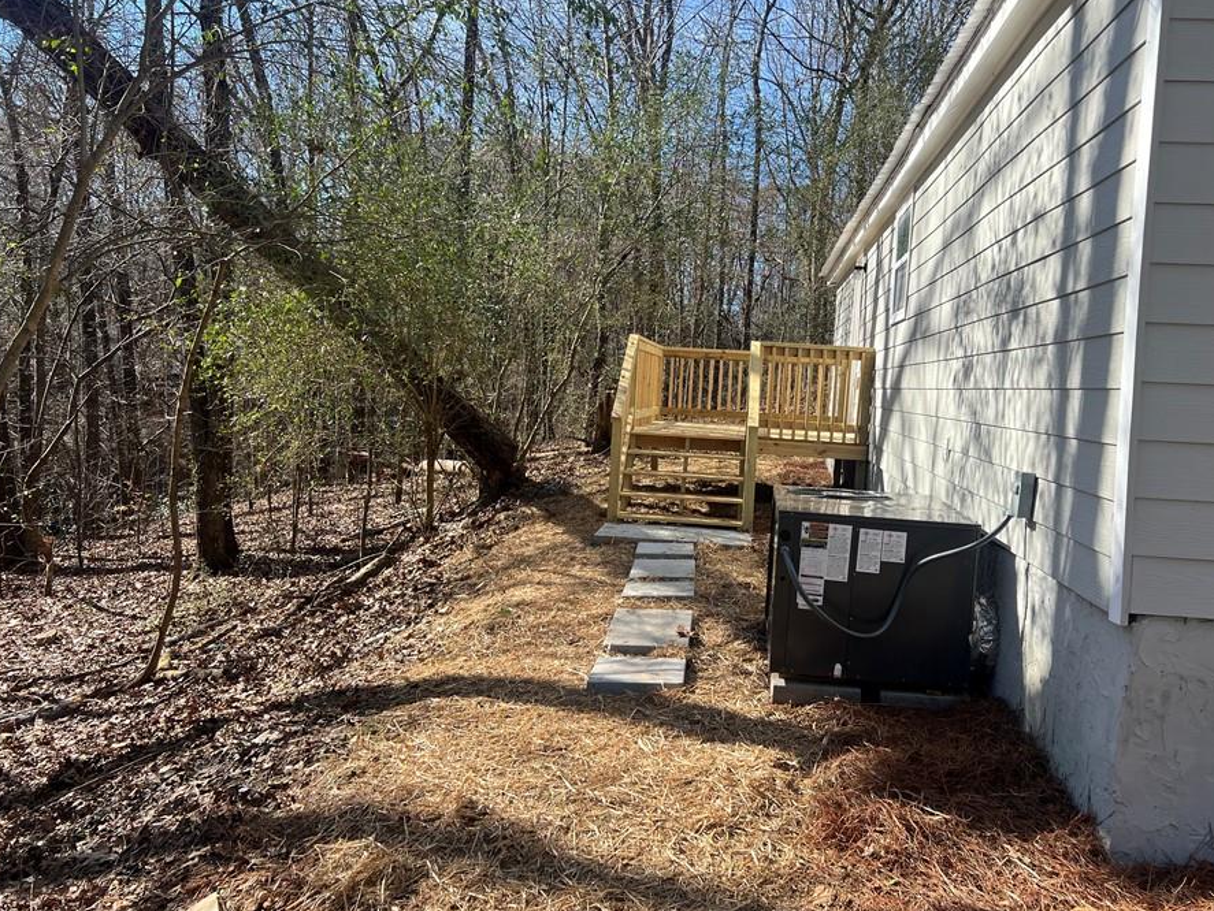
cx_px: 686
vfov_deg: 46.8
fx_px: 1053
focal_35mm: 30
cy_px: 456
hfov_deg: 59.7
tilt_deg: -5.5
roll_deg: -3.5
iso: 50
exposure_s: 1/1531
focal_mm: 5.7
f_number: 1.5
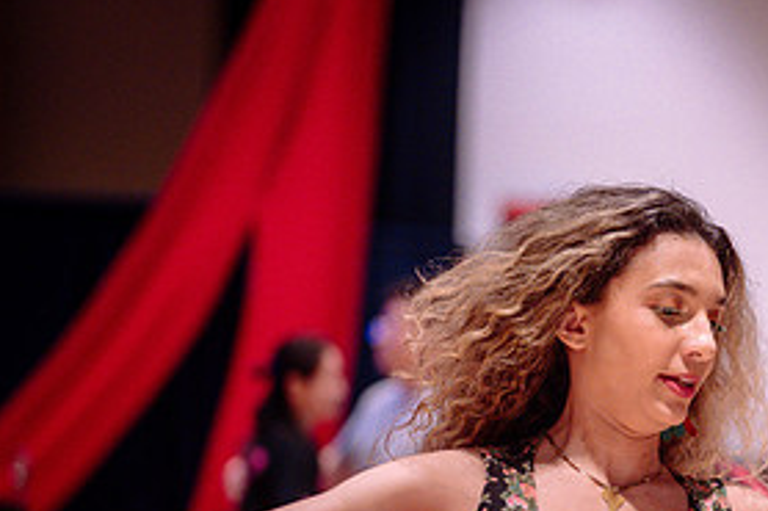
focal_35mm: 117
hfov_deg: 17.3
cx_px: 657
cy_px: 426
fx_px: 2494
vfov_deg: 11.6
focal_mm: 50
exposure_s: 1/250
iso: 1600
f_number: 1.2
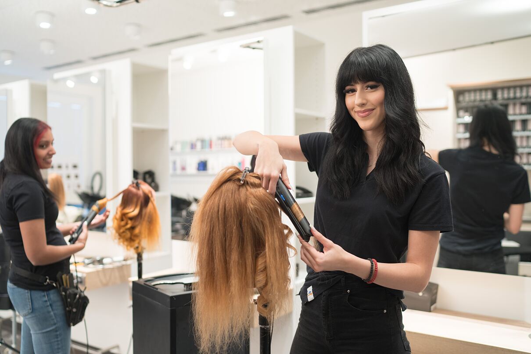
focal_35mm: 35
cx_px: 266
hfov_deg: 54.4
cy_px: 177
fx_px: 516
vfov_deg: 37.8
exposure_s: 1/100
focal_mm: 35
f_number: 2
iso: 200
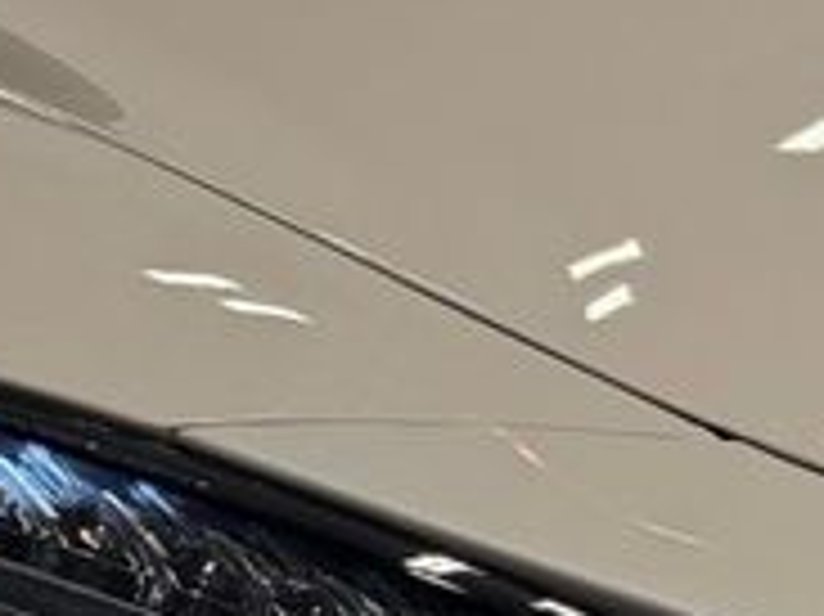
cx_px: 369
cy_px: 773
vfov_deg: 8.7
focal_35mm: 168
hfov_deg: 11.8
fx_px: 3996
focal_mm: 6.76
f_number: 1.78
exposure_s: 1/828
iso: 80
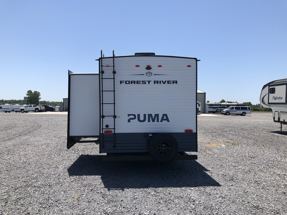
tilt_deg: -0.8
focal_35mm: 28
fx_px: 232
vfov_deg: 49.7
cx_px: 144
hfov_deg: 63.4
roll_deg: -0.3
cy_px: 108
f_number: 1.8
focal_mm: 3.99
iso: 20
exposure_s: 1/2183
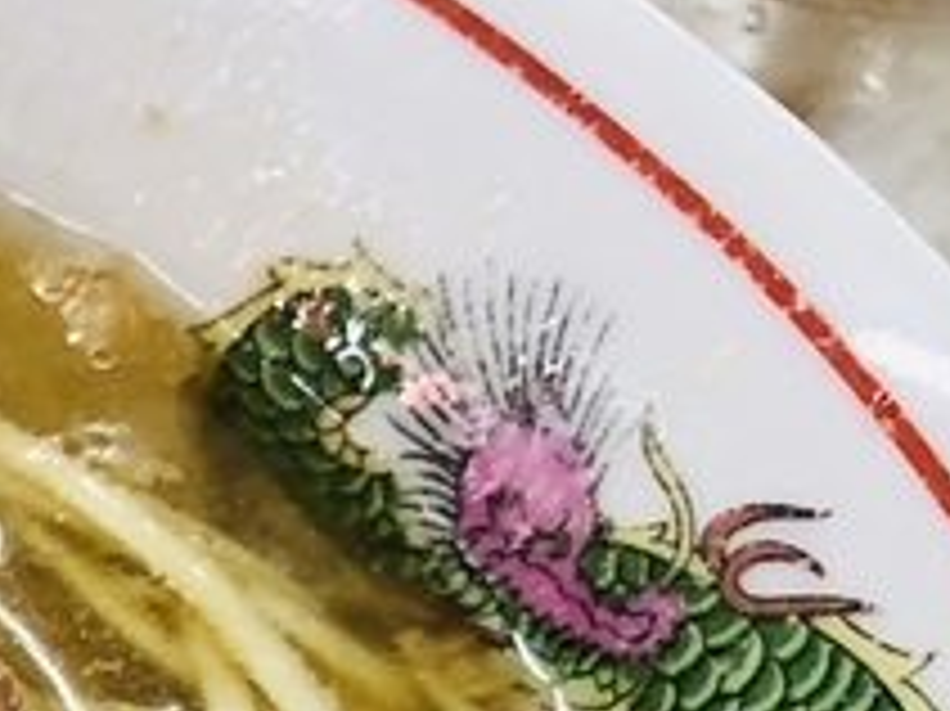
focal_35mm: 159
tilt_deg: -49.4
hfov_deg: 10.7
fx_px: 4361
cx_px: -1270
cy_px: 1300
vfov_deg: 8.9
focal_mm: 3.99
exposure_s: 1/30
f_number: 1.8
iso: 32
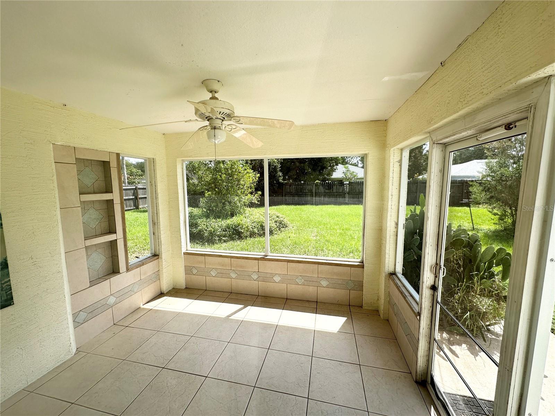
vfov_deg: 85.7
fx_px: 224
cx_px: 278
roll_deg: +0.2
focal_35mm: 14
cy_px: 208
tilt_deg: -7.0
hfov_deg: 102.1
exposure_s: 1/545
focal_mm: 2.22
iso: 40
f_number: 2.2
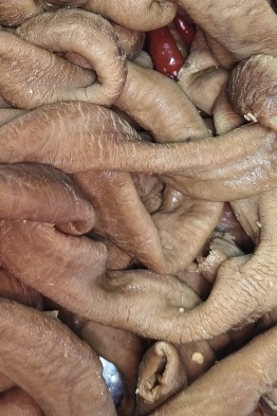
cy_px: 98
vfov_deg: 30.4
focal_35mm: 65
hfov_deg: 20.7
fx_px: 750
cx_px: 62
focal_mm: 5.6
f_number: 1.88
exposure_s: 1/50
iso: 831
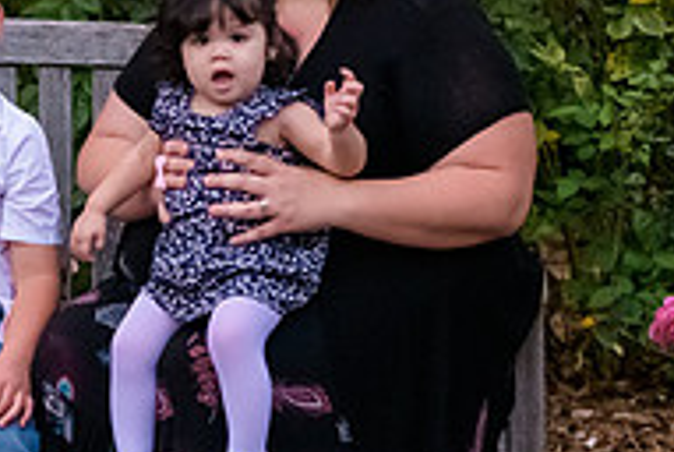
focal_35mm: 250
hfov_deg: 8.2
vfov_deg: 5.5
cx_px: -53
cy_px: 131
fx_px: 4688
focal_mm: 78
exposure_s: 1/125
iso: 3200
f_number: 3.2
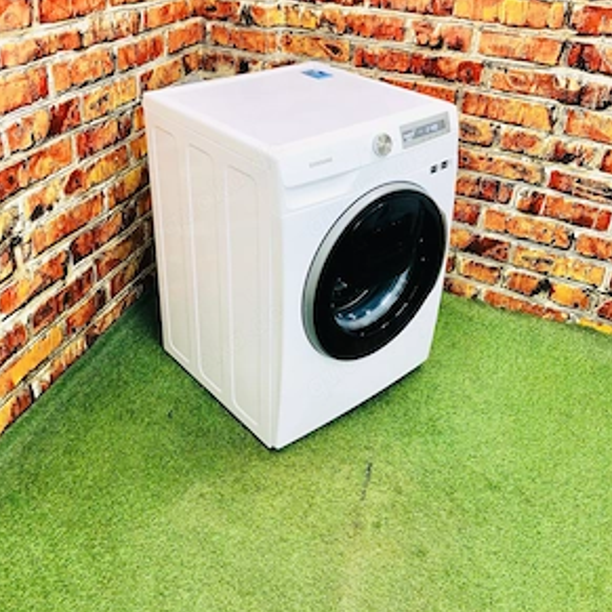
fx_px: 680
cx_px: 299
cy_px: 221
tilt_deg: -26.7
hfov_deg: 48.4
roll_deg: -2.1
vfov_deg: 47.9
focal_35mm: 34
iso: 40
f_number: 1.8
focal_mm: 3.99
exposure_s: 1/24
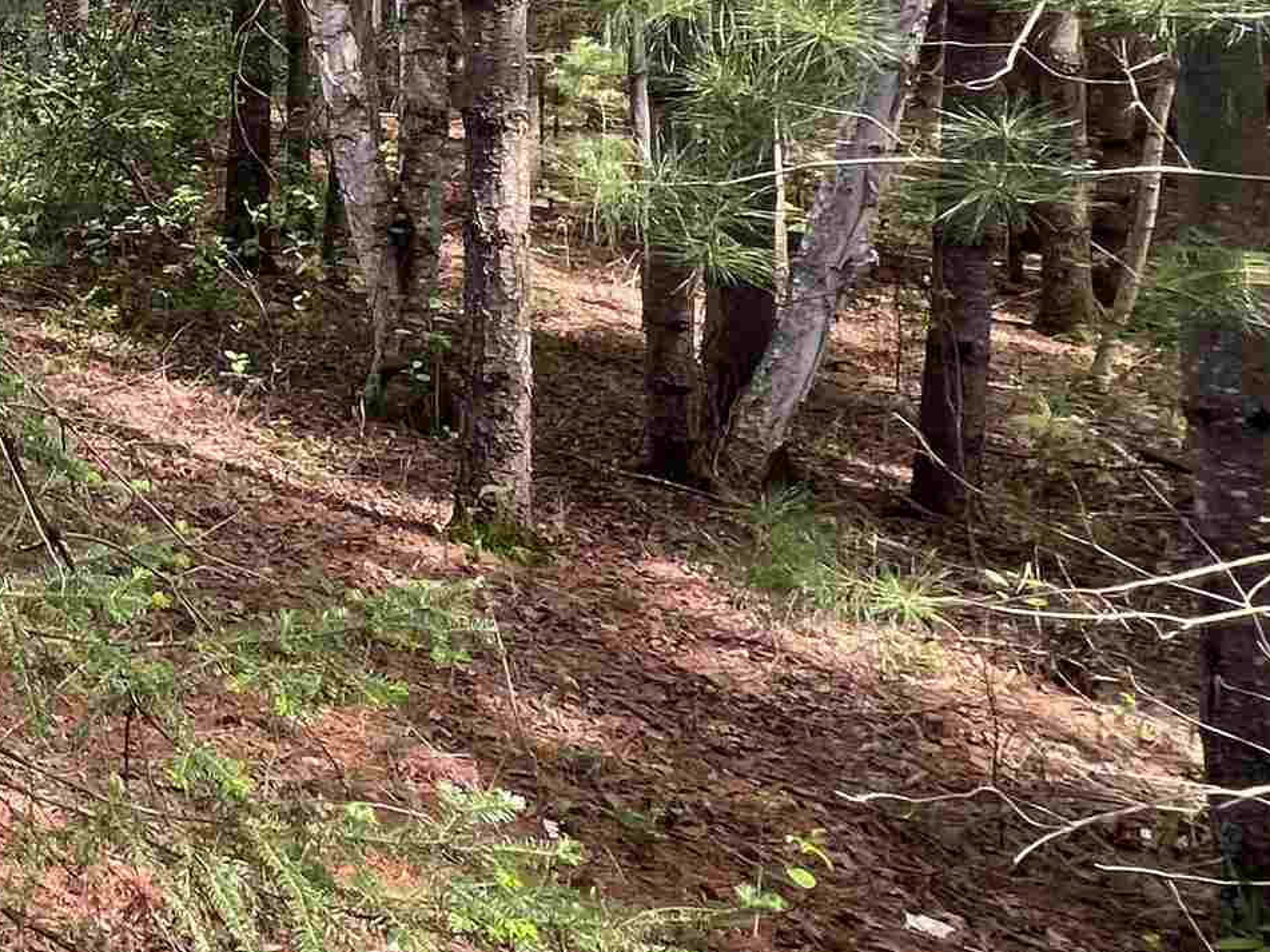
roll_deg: +0.3
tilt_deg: +3.2
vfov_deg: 30.7
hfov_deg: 29.7
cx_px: -574
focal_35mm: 42
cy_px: -96
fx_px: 1541
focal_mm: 1.57
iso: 50
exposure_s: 1/99
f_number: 1.8
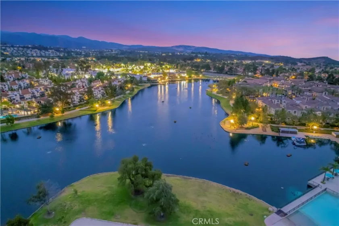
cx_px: 170
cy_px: 113
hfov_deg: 78.6
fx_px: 207
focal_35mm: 22
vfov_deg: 57.2
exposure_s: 1/6
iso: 790
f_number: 2.8
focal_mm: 8.38
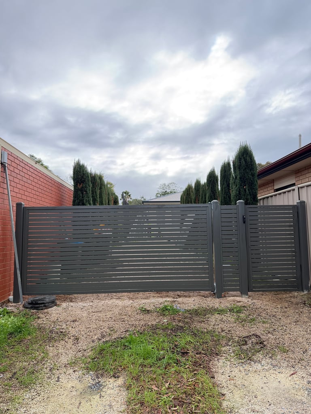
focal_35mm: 24
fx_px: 287
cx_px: 156
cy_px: 207
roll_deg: -0.6
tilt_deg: +5.7
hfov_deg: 56.8
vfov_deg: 71.6
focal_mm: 6.76
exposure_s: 1/955
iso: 100
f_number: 1.78
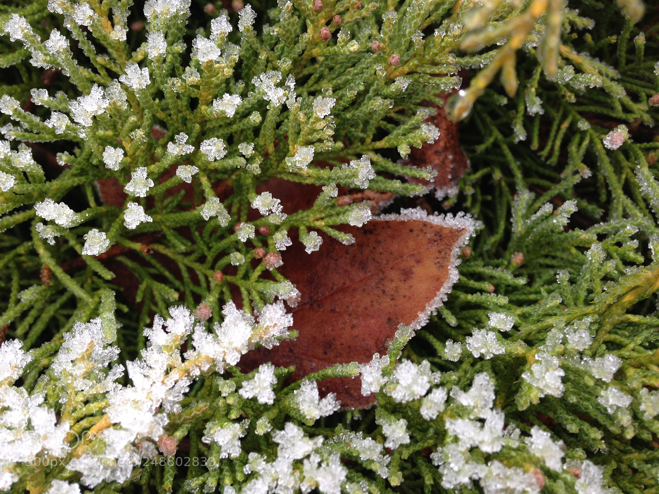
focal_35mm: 33
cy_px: 247
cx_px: 330
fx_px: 628
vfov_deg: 42.9
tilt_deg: -66.1
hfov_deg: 55.4
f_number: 2.4
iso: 64
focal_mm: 4.12
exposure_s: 1/40
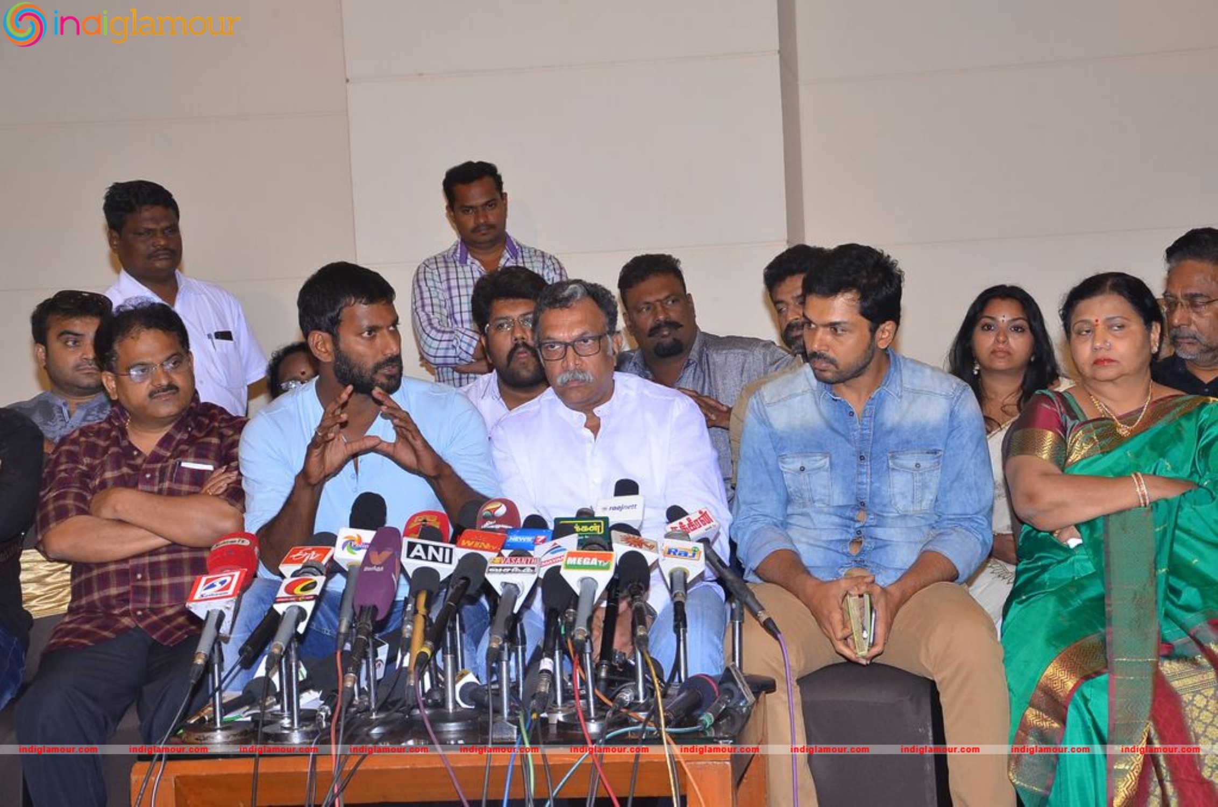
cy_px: 404
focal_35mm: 72
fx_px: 2431
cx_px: 609
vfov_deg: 18.8
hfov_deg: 28.1
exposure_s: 1/160
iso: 1100
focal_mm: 48
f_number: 6.3
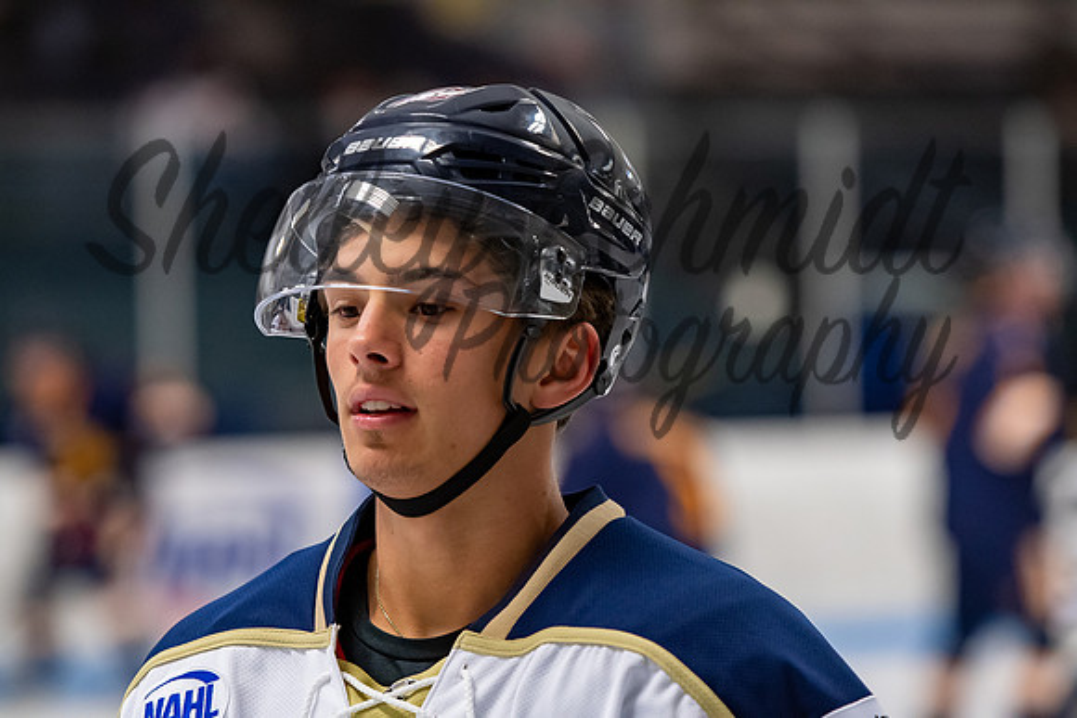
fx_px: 7181
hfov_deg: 8.6
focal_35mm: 240
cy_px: 359
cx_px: 538
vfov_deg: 5.7
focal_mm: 160
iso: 2000
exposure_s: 1/800
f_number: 3.2
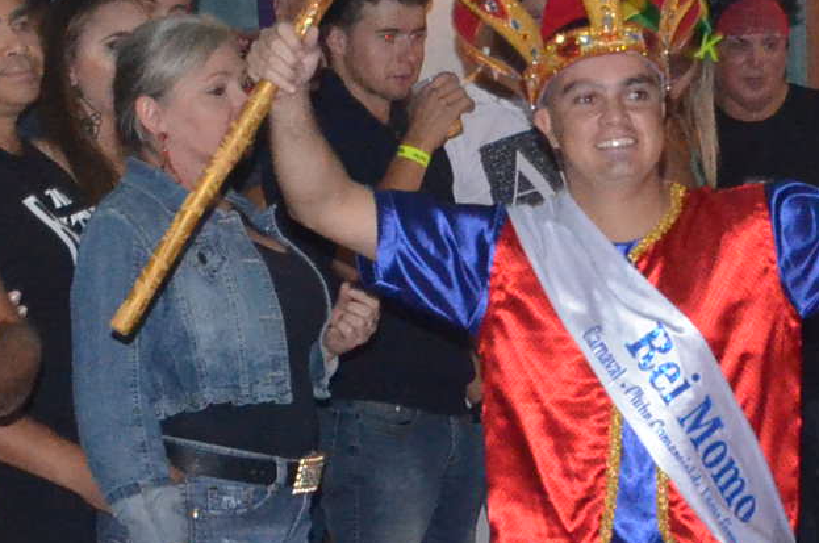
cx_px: 1290
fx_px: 4042
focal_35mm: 178
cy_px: 383
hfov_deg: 11.1
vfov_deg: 7.7
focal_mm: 30
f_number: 8
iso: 5000
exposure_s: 1/60
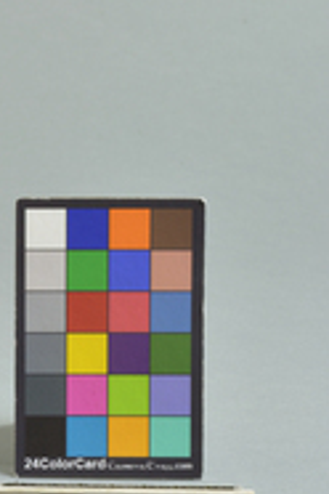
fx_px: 1988
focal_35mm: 145
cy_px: 266
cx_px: -66
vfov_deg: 14.2
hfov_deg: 9.3
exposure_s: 1/1.3
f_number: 14
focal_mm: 40
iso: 100
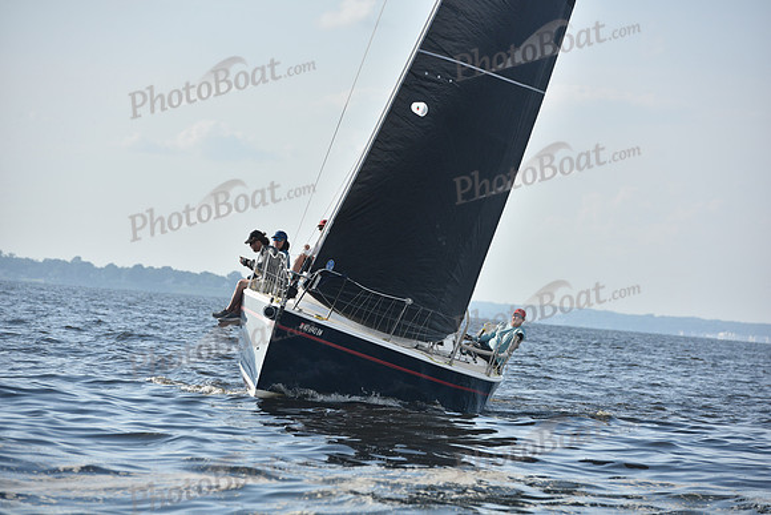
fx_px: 4284
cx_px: 386
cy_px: 258
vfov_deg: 6.9
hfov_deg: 10.3
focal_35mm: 200
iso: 250
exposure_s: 1/1250
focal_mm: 200
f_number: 7.1
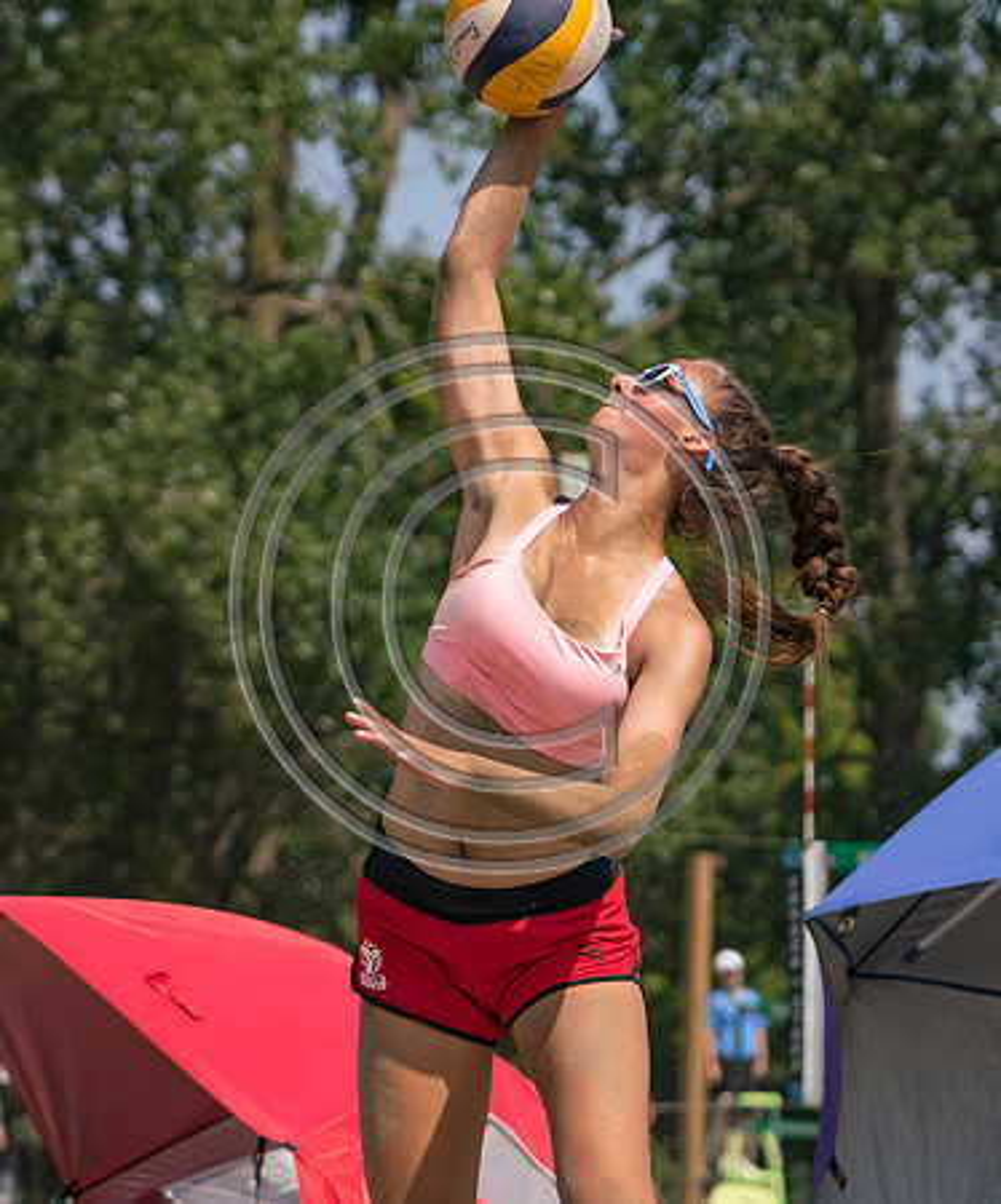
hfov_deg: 6.9
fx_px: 8359
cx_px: 580
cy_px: 633
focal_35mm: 231
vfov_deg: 8.2
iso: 200
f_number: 4
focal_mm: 105
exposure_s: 1/2500
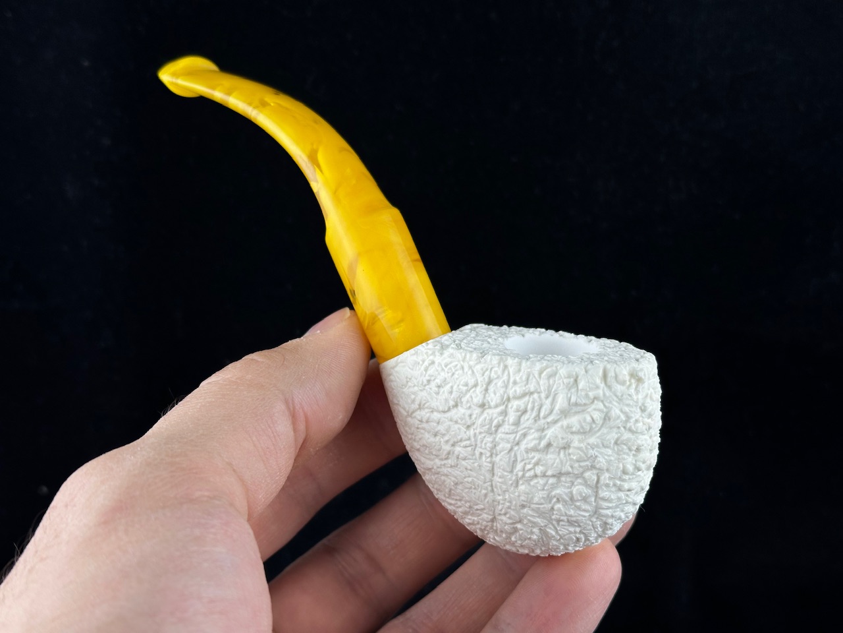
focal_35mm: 48
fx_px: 1169
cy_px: 316
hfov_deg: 39.7
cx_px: 422
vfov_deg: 30.3
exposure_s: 1/415
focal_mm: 6.86
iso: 64
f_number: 1.78
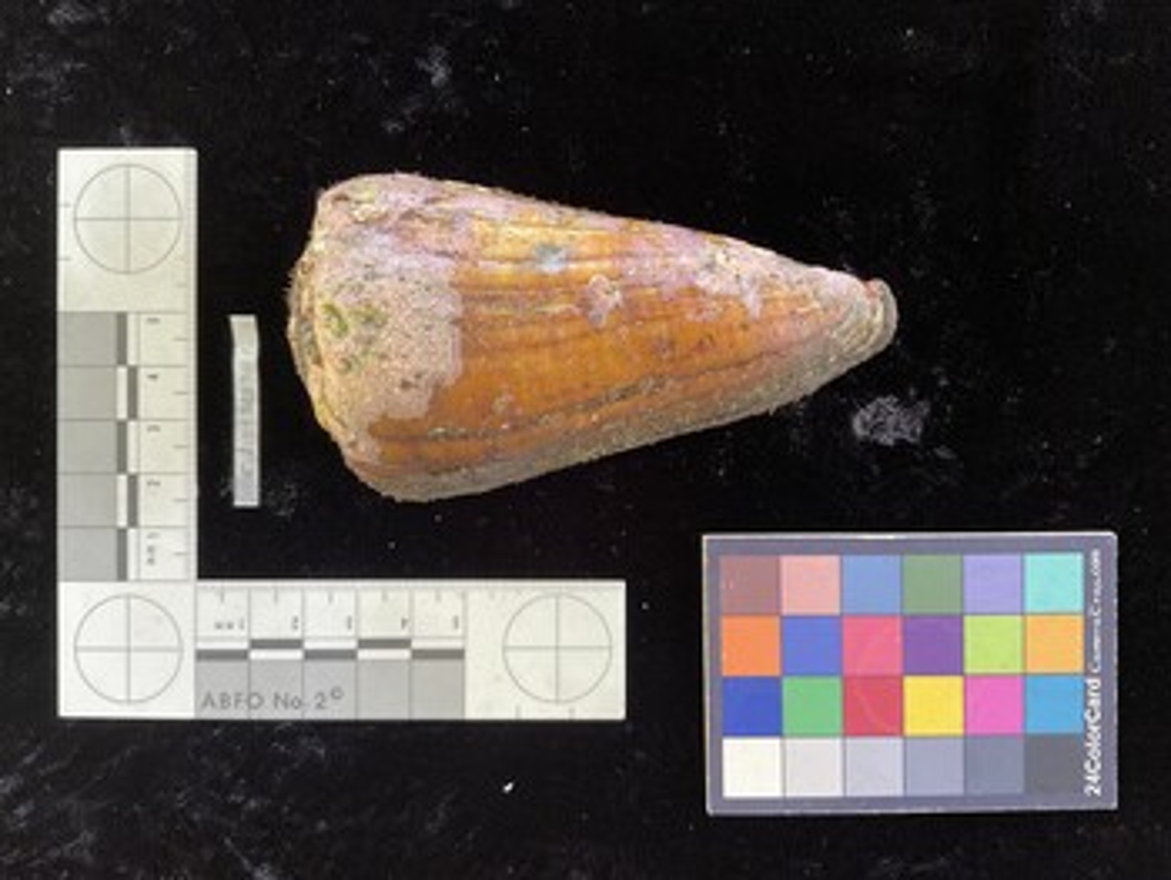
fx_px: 982
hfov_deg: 61.6
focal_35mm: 29
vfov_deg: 48.3
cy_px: 440
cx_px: 586
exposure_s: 1/50
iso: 64
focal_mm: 3
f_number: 1.8
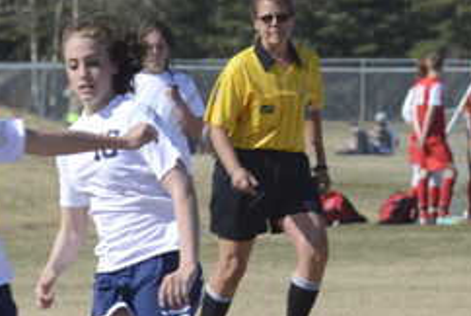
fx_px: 10820
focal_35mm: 826
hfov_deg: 2.5
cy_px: 367
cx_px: -101
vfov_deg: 1.7
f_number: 6.3
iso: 140
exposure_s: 1/400
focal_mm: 200
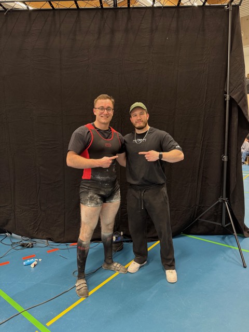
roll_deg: +0.7
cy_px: 166
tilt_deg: -8.5
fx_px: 230
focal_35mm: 24
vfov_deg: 71.6
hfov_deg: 56.8
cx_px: 124
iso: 200
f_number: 1.78
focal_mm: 6.76
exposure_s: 1/50
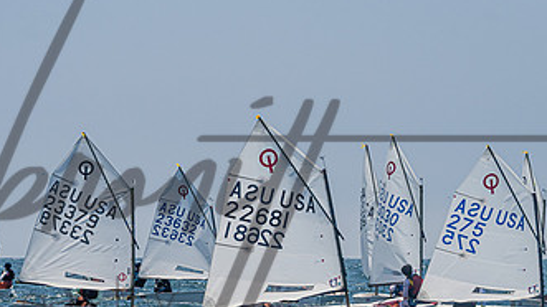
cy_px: 250
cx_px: 213
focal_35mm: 260
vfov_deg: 4.7
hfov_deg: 8.3
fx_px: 3770
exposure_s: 1/2500
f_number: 6.7
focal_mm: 115
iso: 250
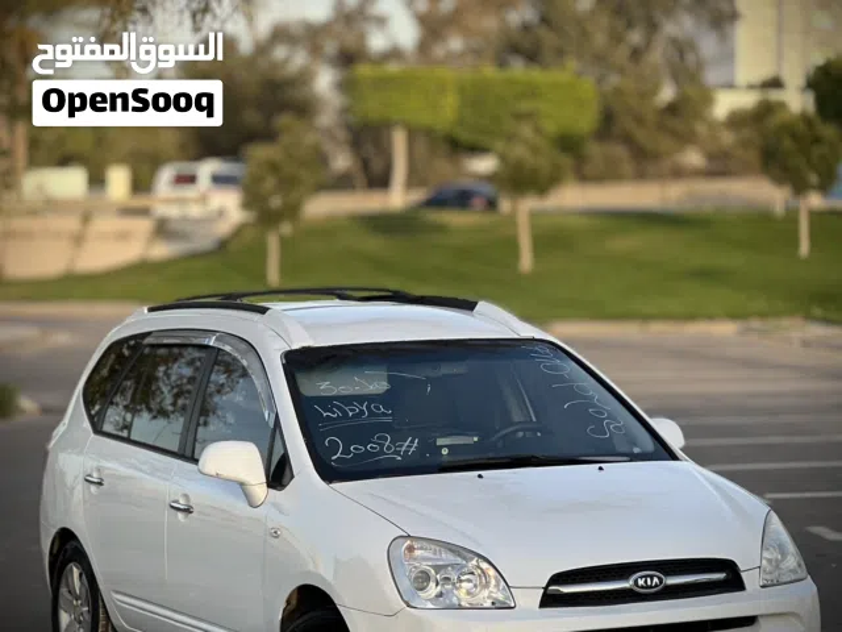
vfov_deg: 19.1
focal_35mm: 77
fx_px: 1873
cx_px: 421
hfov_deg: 25.3
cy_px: 316
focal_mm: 9
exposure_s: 1/121
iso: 25
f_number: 2.8
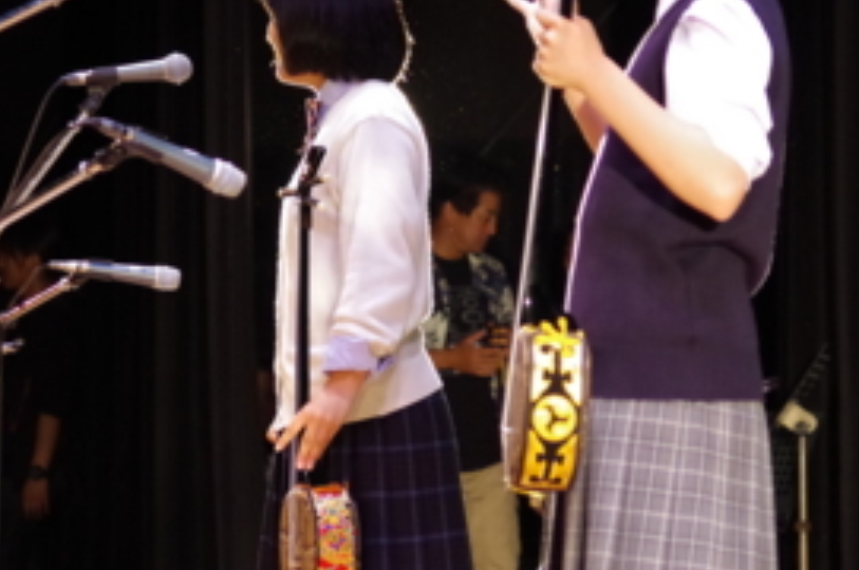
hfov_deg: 9.3
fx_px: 5267
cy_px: 195
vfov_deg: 6.2
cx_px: 422
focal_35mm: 221
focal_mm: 80
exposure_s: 1/125
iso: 3200
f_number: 4.5
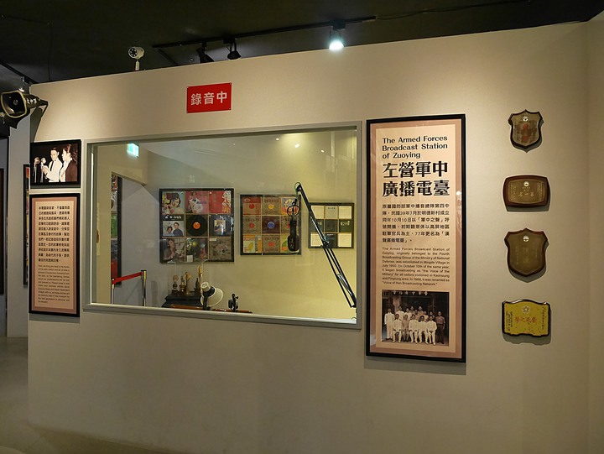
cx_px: 302
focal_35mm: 24
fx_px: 419
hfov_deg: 71.6
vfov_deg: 56.9
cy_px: 227
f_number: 4.5
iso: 1600
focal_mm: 12
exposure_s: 1/30
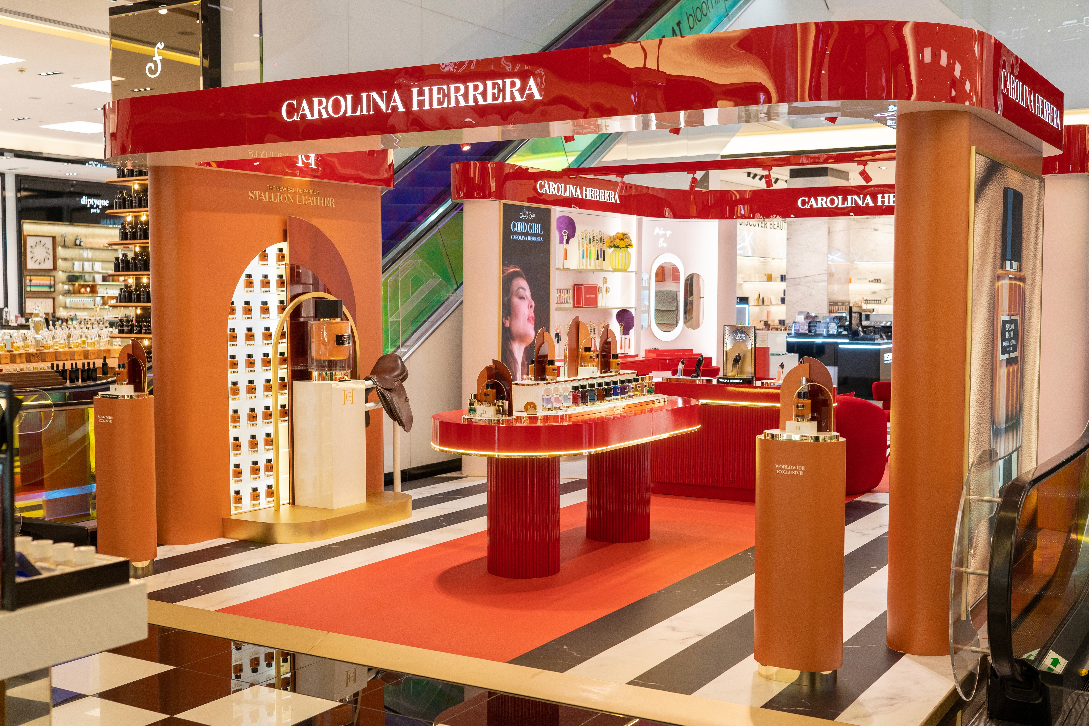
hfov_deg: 48.5
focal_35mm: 40
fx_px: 1210
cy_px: 363
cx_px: 544
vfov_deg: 33.4
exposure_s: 1/160
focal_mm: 40
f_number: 4
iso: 800
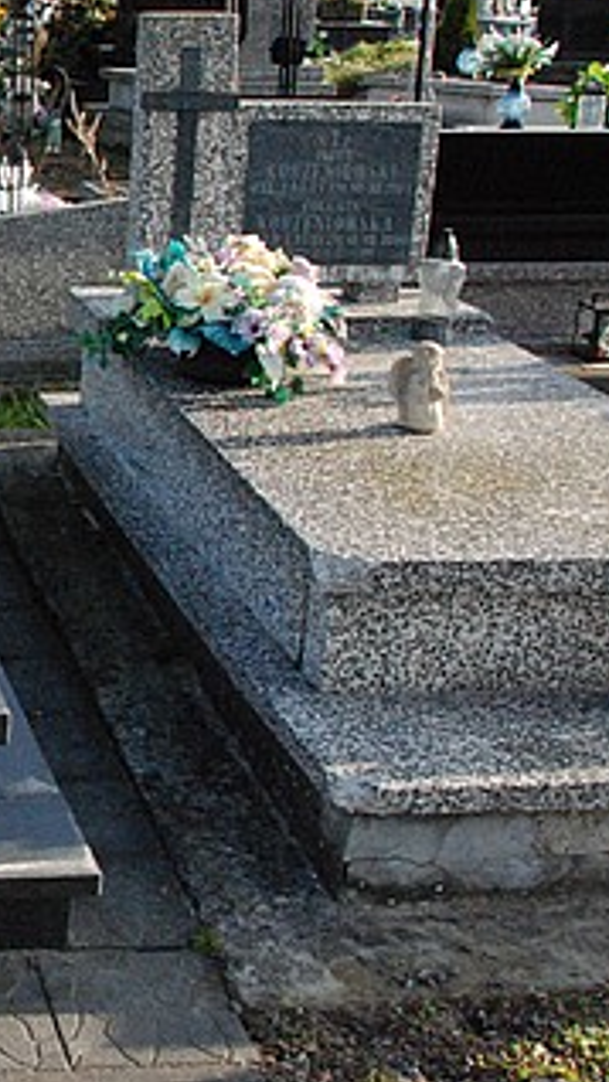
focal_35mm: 57
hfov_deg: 18.5
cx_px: -320
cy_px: 456
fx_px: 1635
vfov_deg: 36.5
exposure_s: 1/500
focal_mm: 18
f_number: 11
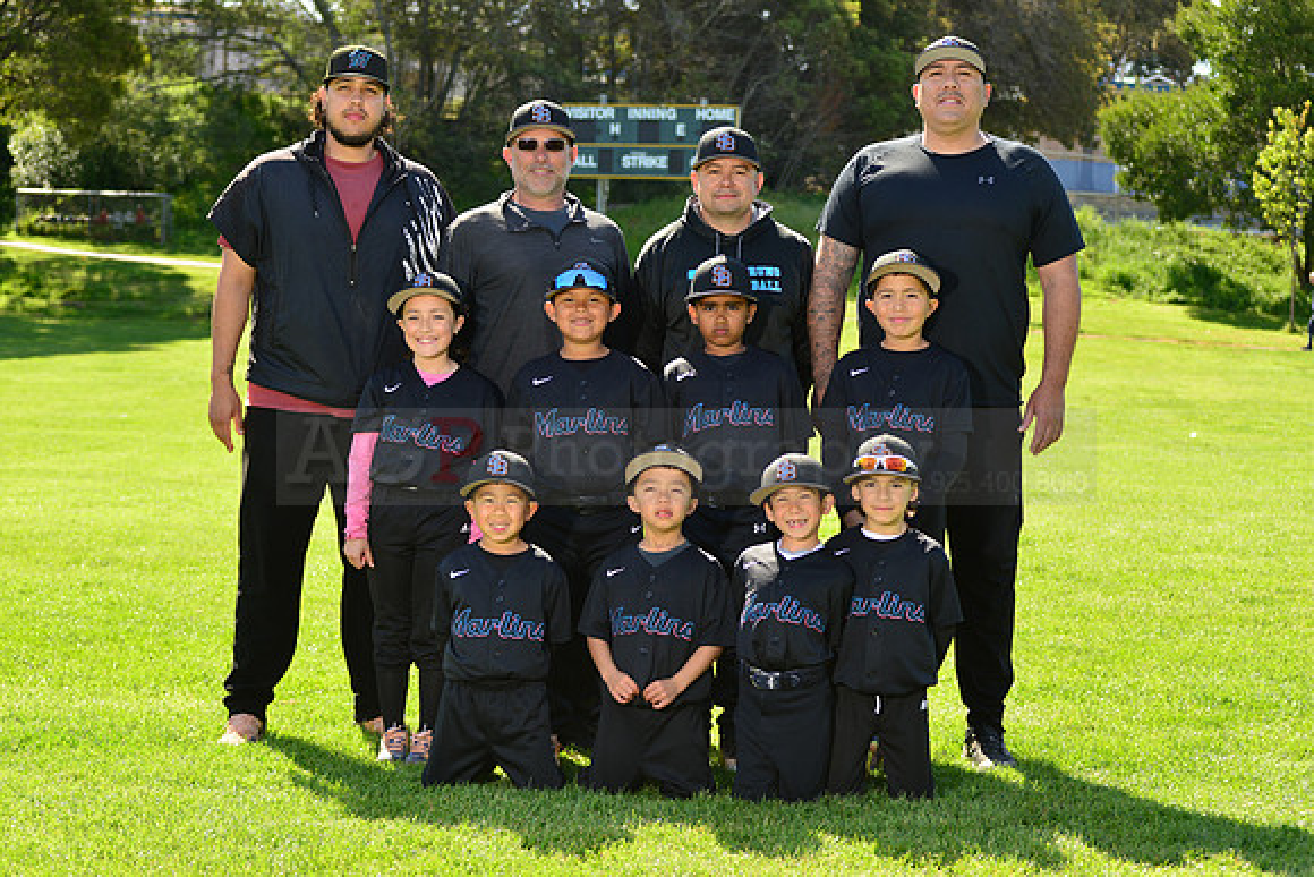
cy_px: 438
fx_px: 2921
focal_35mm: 80
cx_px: 657
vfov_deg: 17.1
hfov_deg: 25.4
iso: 200
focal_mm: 80
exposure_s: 1/250
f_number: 8
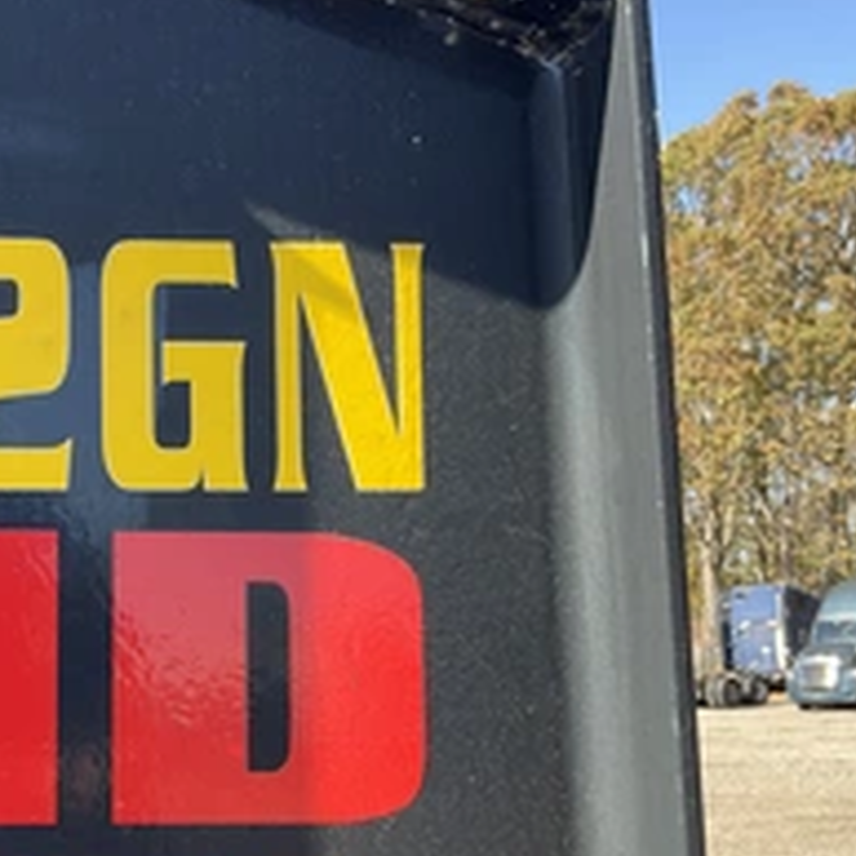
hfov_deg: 31.0
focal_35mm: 53
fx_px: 1483
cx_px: 120
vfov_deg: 32.0
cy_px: 550
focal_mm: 3
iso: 25
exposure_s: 1/251
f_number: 1.8
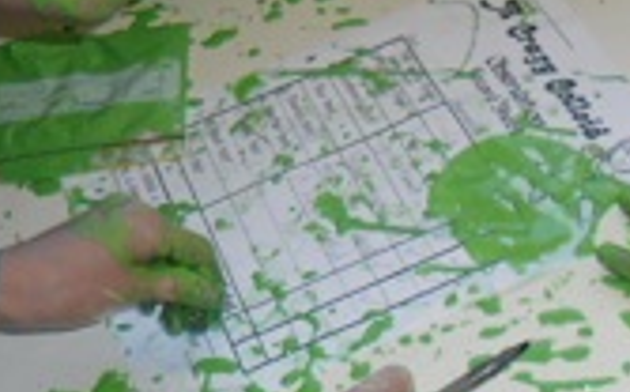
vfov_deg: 15.5
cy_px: 243
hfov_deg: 24.5
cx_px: 419
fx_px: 1441
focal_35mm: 84
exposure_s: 1/45
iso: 80
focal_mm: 4.9
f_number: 3.5
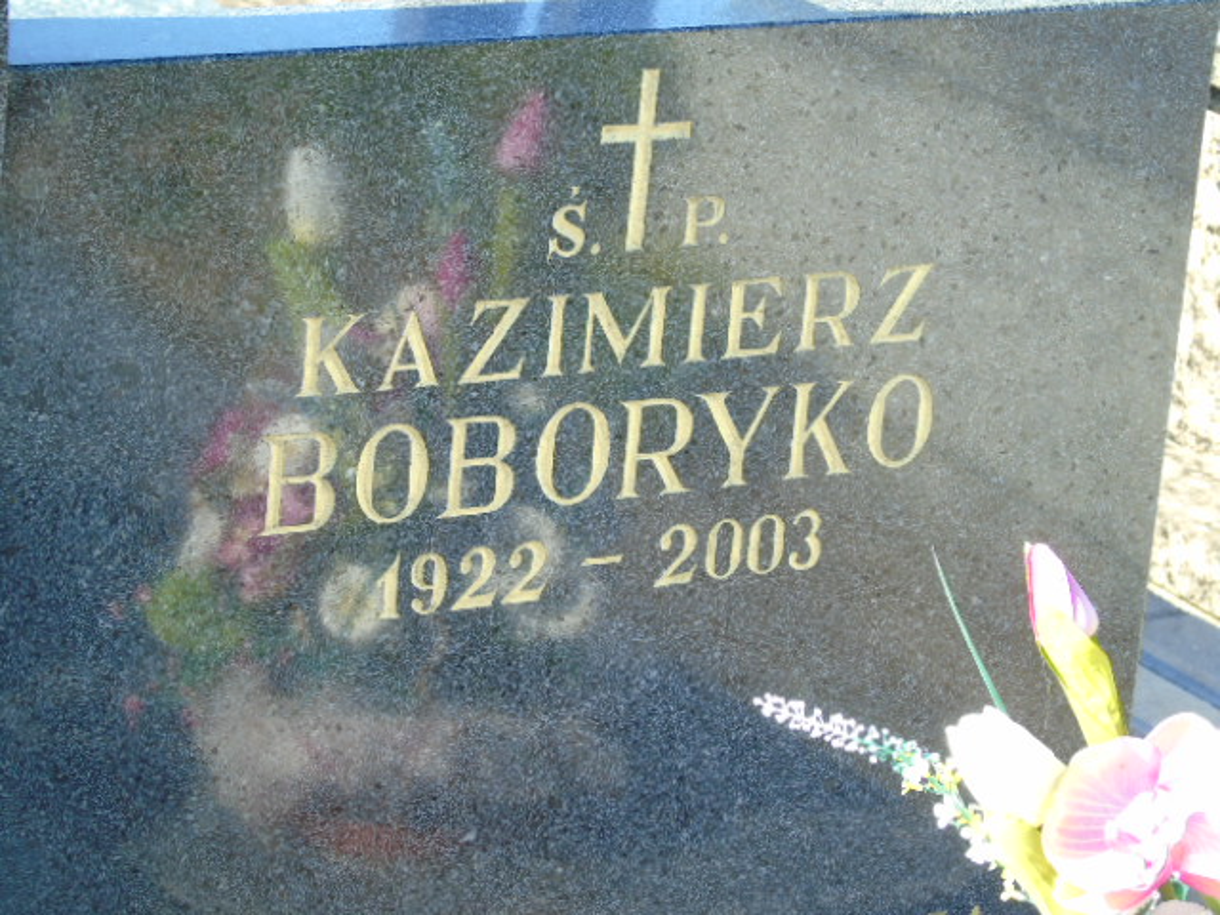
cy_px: 458
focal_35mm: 162
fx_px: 5709
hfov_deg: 12.2
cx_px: 610
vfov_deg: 9.2
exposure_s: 1/125
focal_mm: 29
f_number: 4.9
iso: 160
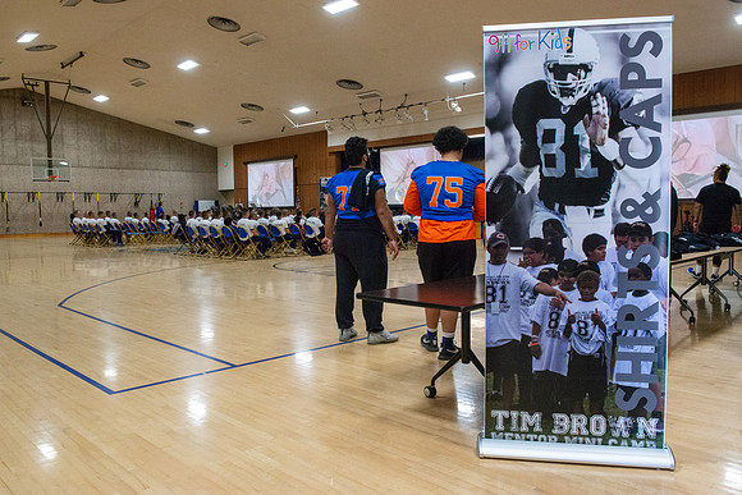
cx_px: 371
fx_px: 584
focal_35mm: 28
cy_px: 248
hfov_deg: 64.8
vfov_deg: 45.9
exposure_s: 1/60
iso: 6400
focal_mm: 28
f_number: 8
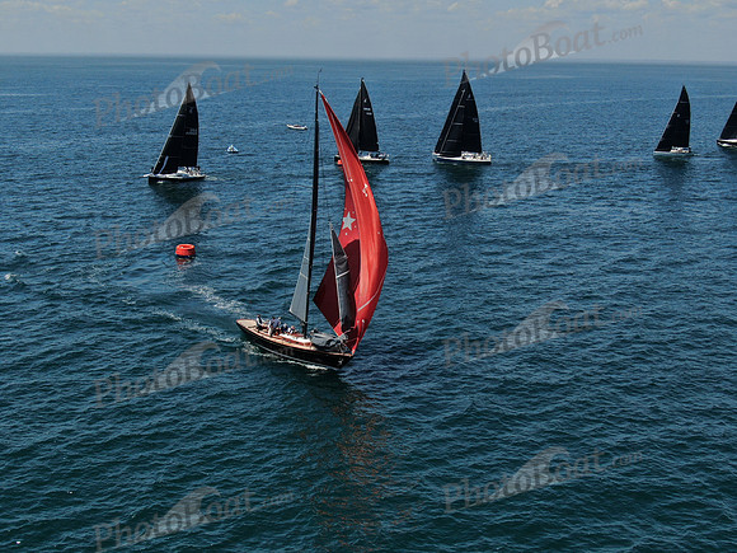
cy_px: 276
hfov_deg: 39.7
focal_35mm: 48
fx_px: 1022
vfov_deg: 30.3
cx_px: 368
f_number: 3.8
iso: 100
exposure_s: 1/1250
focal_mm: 8.6
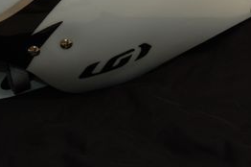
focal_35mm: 110
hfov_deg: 18.6
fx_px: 766
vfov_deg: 12.3
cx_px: 126
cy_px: 25
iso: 400
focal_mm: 30
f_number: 4.2
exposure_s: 1/60
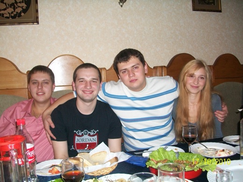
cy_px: 91
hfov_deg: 54.0
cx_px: 122
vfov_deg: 41.8
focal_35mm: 34
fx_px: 239
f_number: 2.8
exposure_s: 1/60
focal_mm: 5.7
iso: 120
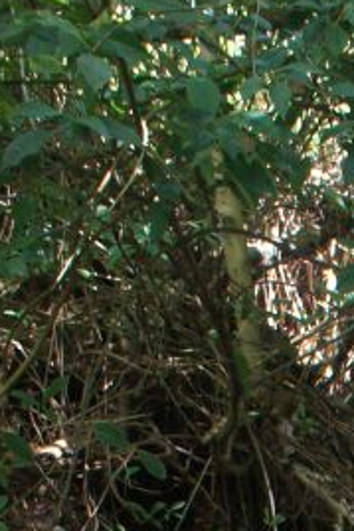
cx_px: 683
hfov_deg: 11.6
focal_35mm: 107
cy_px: 1005
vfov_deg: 15.8
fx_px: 1580
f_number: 4
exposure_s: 1/160
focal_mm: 16
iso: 640
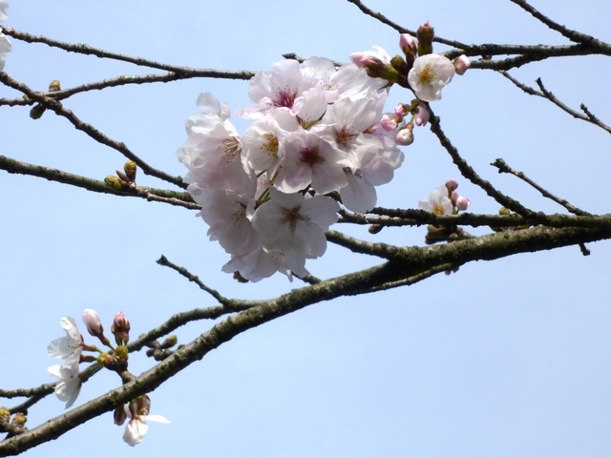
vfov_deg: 9.2
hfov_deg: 12.2
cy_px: 229
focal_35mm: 162
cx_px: 306
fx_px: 2859
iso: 80
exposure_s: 1/320
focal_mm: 22.5
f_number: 5.9
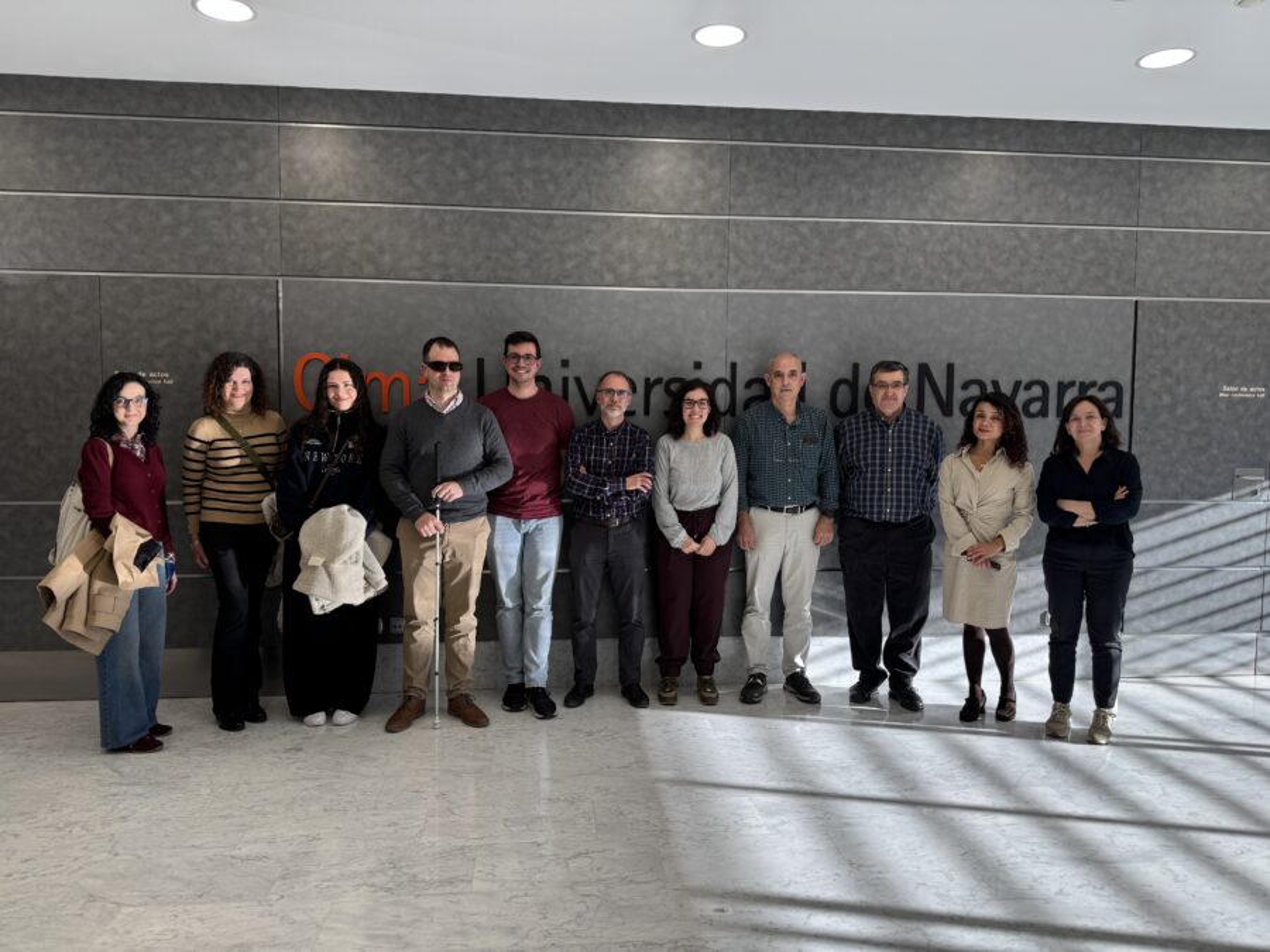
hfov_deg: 71.6
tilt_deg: -3.3
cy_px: 476
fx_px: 881
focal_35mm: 24
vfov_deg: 56.8
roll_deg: -0.2
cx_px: 635
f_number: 1.78
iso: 64
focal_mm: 6.76
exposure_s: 1/173
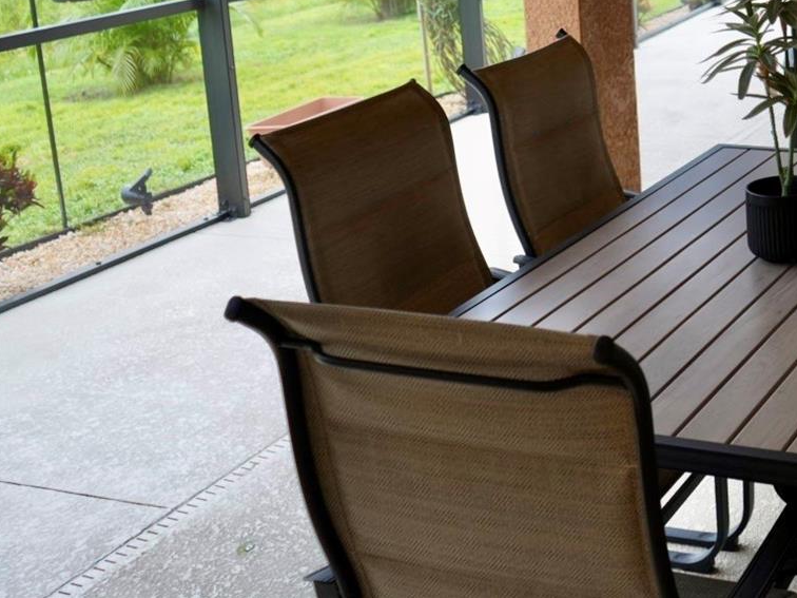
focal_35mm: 57
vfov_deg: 24.7
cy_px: 36
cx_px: 785
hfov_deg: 31.4
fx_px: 1312
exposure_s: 1/160
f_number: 4
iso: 640
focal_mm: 28
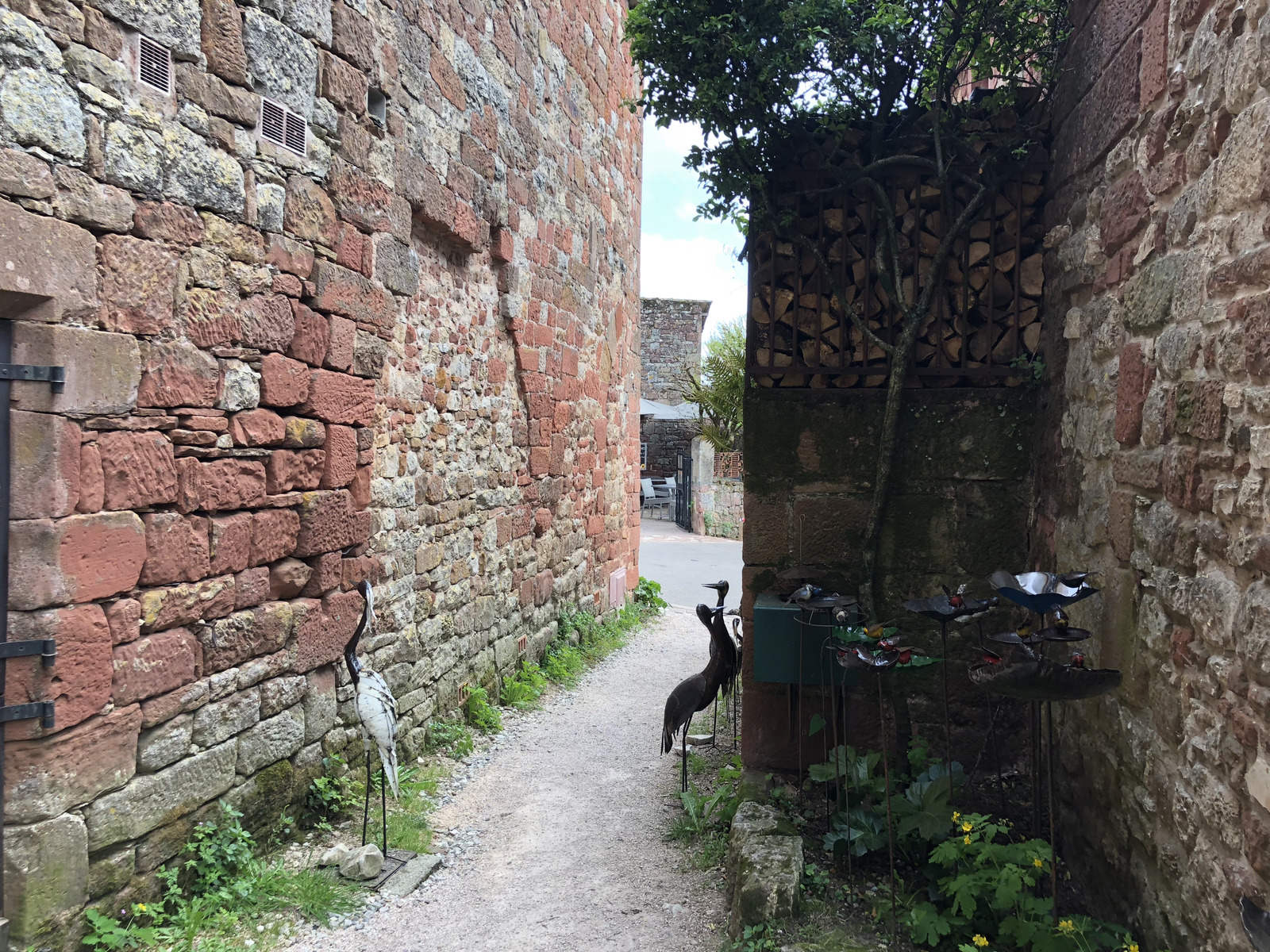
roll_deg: +0.8
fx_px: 1027
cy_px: 476
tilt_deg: -0.6
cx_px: 635
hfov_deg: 63.4
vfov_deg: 49.7
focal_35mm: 28
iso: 20
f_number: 1.8
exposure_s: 1/138
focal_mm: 4
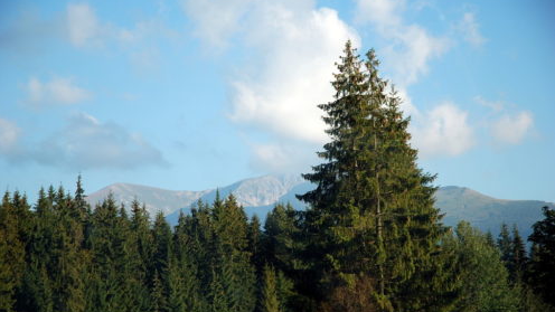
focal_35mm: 111
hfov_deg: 19.3
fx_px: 1634
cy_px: 181
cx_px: 279
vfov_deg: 10.9
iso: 100
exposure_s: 1/250
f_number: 4.5
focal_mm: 70
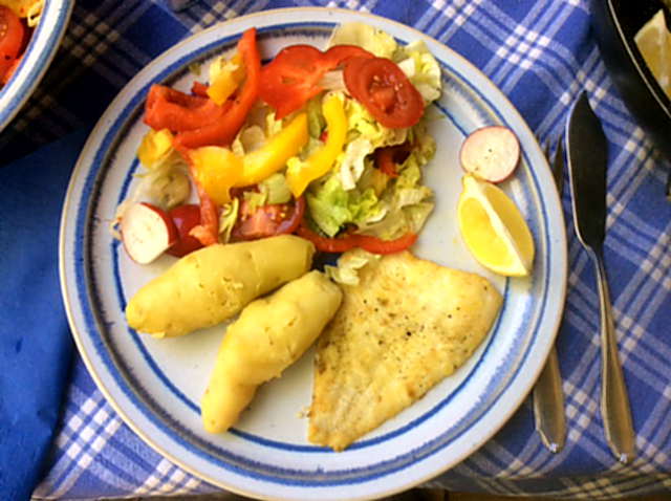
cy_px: 250
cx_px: 336
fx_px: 619
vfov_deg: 44.1
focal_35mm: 32
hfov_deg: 56.9
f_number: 2.4
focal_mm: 3.3
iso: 50
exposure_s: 1/100
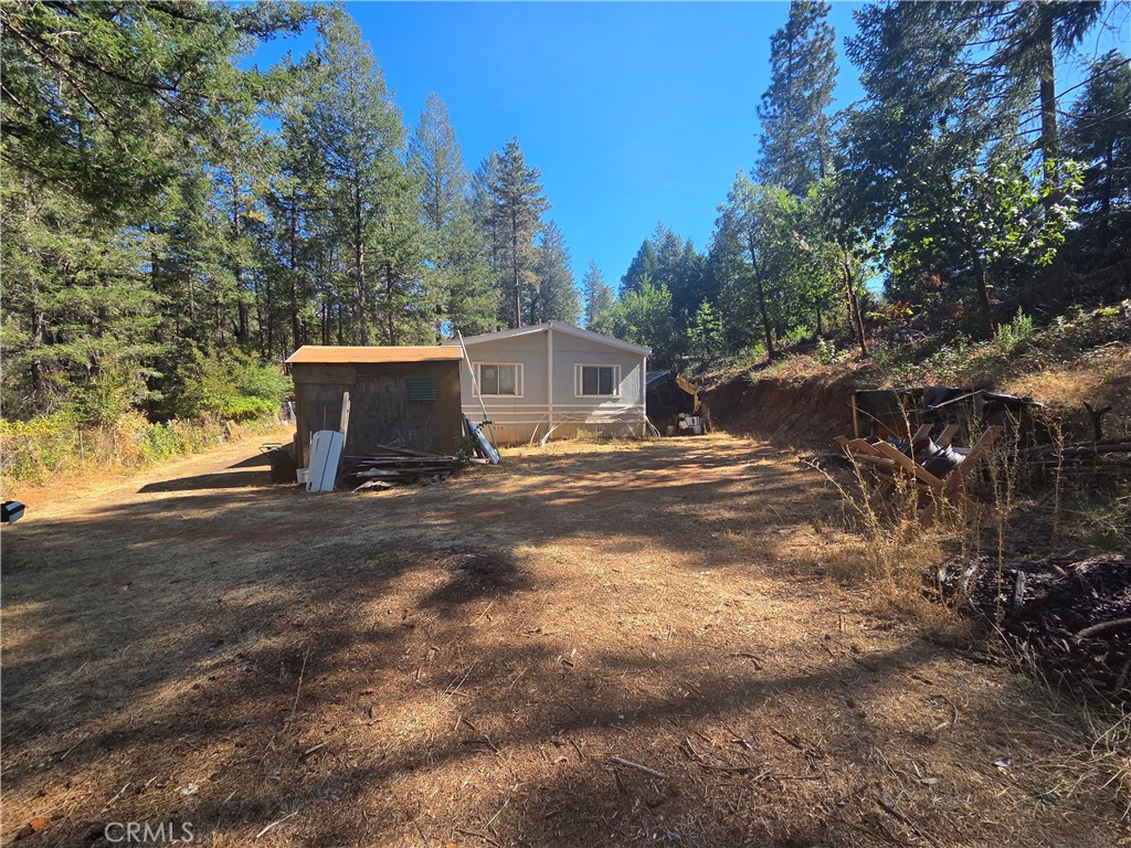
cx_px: 566
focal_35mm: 13
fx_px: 425
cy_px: 424
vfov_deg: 89.9
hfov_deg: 106.2
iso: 50
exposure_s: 1/720
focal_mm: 2.2
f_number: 2.2
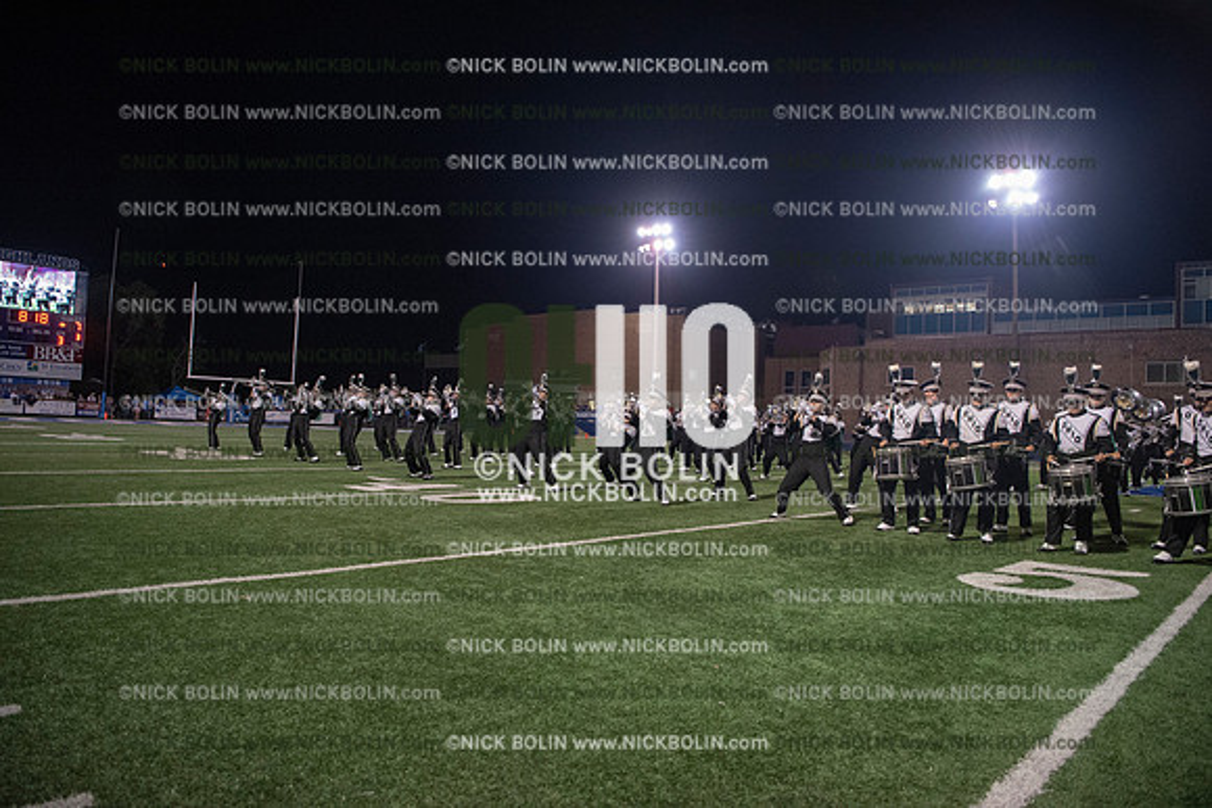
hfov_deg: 73.7
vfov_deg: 53.2
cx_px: 606
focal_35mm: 24
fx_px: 808
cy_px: 404
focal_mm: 24
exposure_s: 1/500
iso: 3200
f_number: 3.2
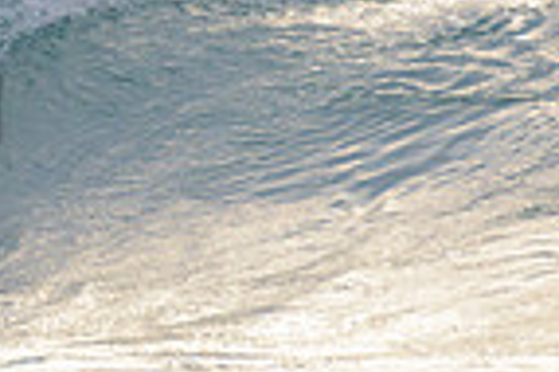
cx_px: -445
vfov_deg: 0.6
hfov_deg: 0.8
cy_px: 38
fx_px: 38573
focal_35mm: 2487
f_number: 5.6
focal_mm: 500
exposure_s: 1/1250
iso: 360
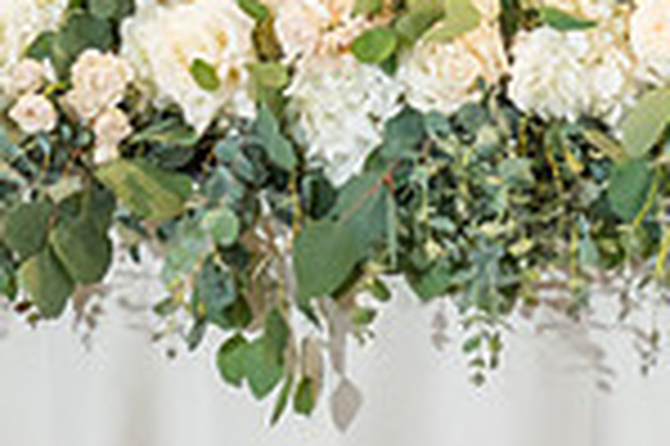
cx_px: 297
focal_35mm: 242
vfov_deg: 5.6
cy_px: -381
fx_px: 4499
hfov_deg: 8.5
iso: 800
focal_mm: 62
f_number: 3.5
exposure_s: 1/160
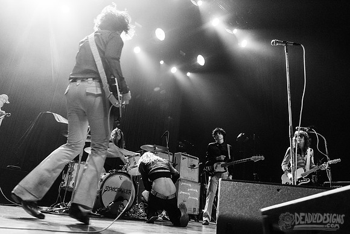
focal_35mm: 27
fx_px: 259
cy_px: 130
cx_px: 175
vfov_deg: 48.5
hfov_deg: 68.1
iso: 2500
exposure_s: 1/160
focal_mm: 24
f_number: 3.2
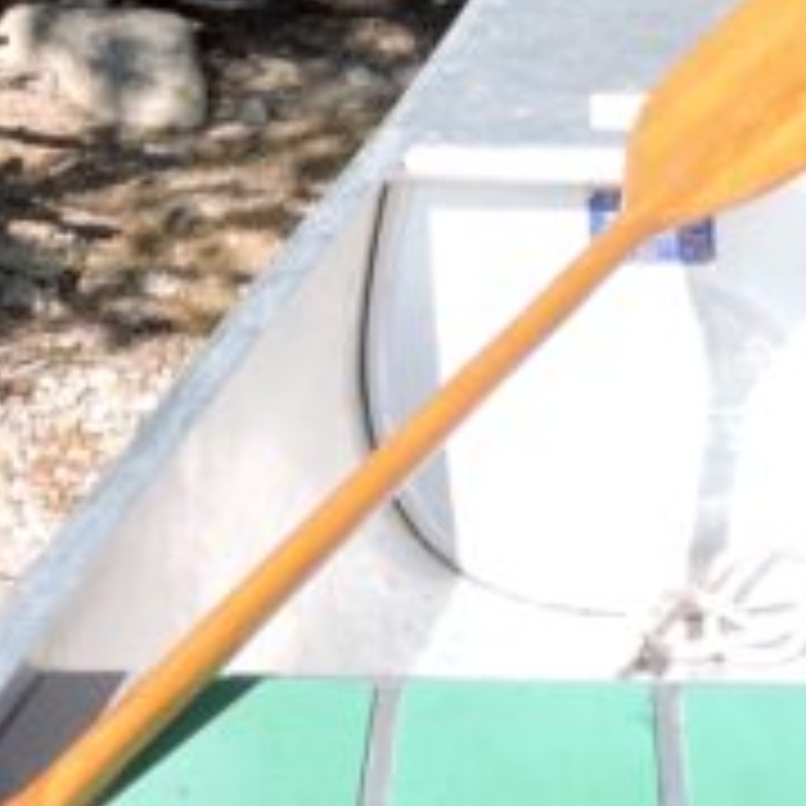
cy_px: -504
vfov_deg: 12.6
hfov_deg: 13.4
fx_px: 3425
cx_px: 338
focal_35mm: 130
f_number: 3.6
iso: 100
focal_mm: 5.9
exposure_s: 1/400
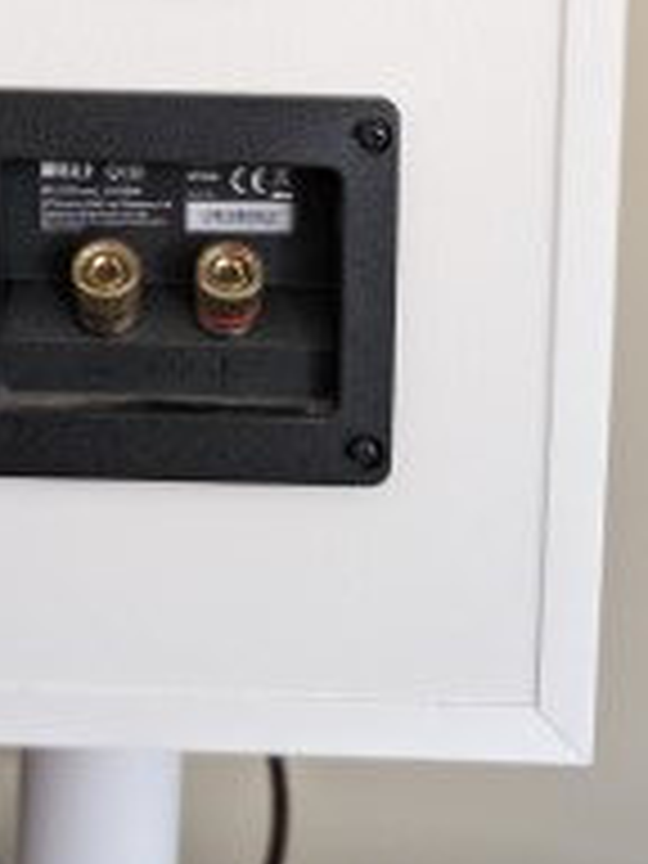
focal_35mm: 60
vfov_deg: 29.9
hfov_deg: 24.1
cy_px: -9
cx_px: 146
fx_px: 1498
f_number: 1.68
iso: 981
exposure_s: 1/60.4
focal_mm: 6.9
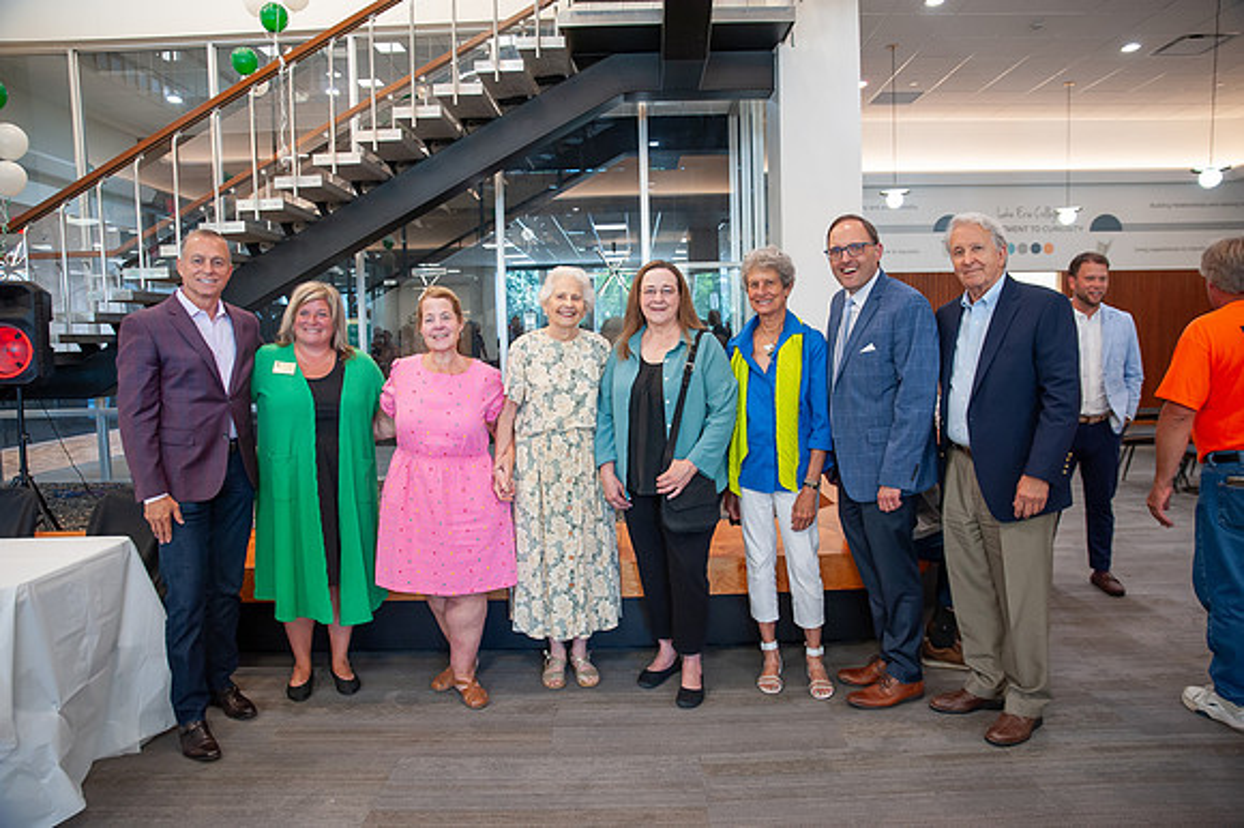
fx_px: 829
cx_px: 622
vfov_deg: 53.1
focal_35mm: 24
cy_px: 414
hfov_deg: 73.8
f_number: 3.2
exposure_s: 1/160
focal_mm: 24
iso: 1250
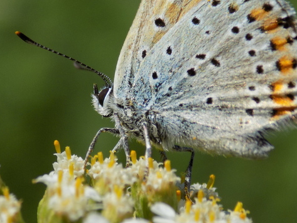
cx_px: 142
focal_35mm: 213
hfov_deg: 9.3
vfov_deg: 7.0
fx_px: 1828
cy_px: 73
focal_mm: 20.9
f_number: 4.8
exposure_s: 1/800
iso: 80
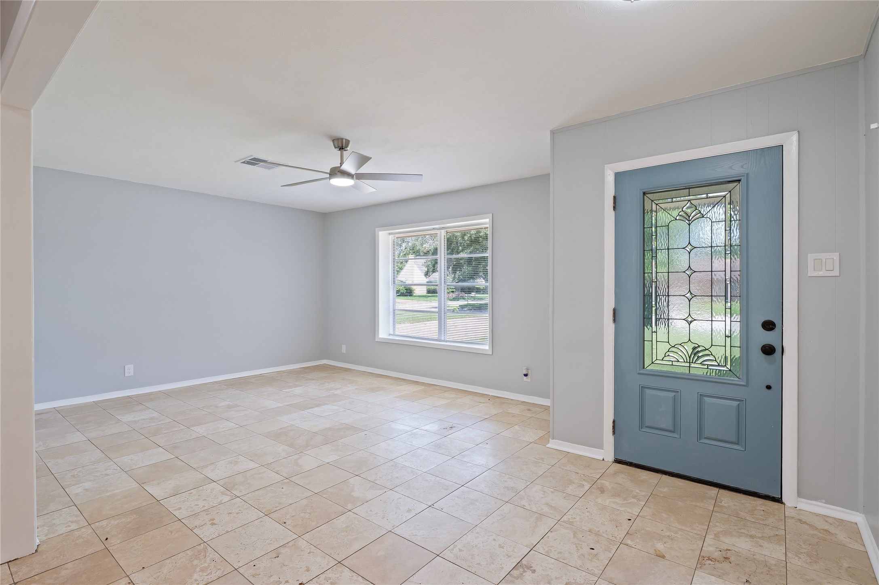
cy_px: 292
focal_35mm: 17
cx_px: 440
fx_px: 415
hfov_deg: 93.3
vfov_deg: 70.4
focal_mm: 17
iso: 125
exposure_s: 1/8
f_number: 6.3
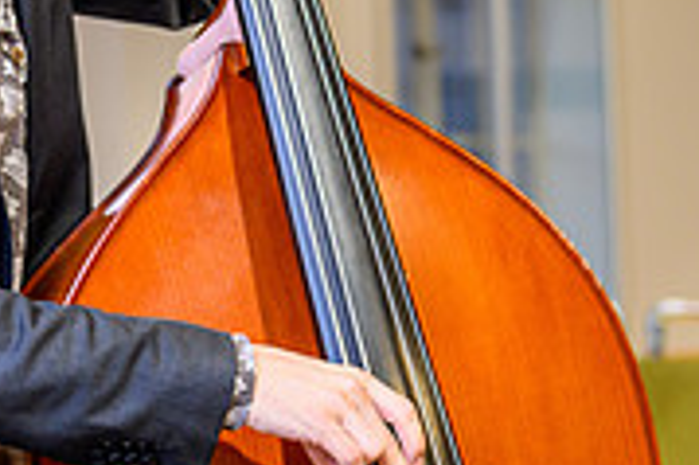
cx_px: -242
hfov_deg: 11.9
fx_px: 3259
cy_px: -162
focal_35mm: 168
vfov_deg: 8.0
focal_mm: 50
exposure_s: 1/200
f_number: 2.8
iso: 640
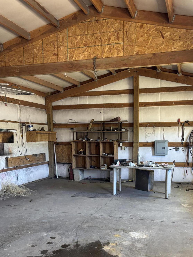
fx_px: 260
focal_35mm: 35
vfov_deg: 52.0
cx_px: 116
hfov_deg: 40.5
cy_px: 162
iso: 320
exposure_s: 1/60
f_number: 1.6
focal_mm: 5.96
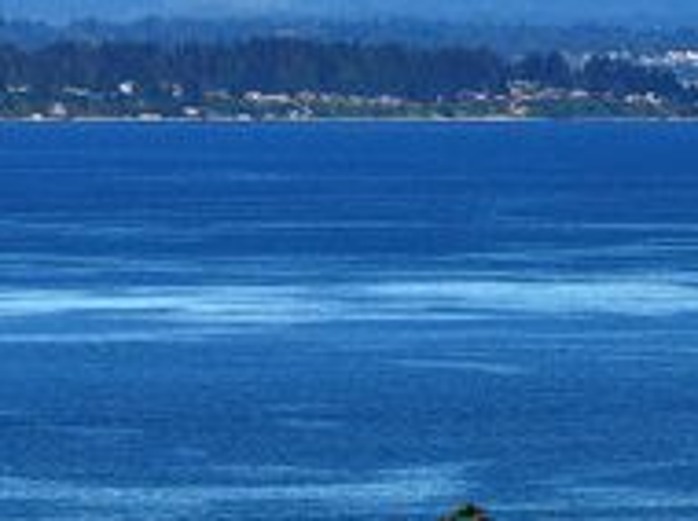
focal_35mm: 437
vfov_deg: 3.4
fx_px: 8801
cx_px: 533
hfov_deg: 4.5
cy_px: 244
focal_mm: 30.71
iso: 100
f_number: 3.4
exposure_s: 1/160
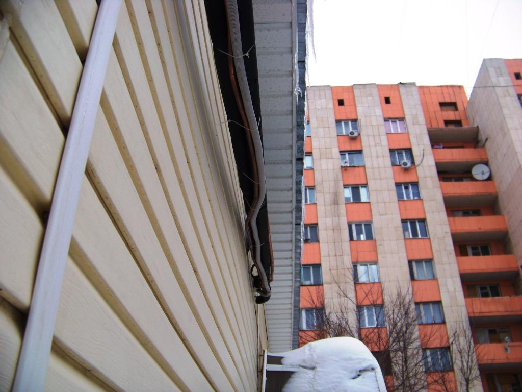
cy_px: 196
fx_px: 543
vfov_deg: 39.7
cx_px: 261
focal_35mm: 36
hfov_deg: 51.4
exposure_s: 1/320
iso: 64
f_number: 2.8
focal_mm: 5.85
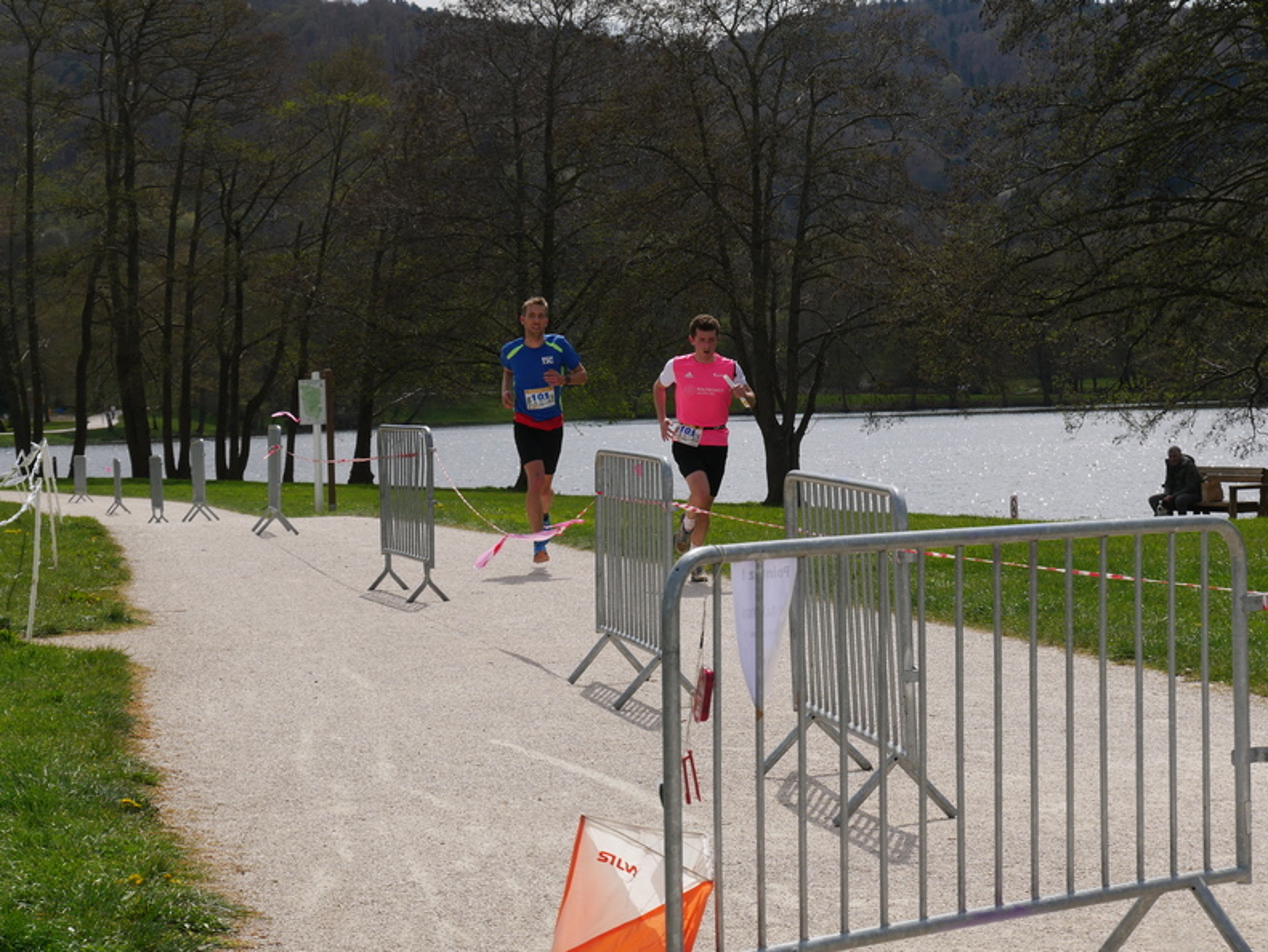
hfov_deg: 21.3
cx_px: 634
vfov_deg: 16.1
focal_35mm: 92
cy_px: 476
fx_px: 3372
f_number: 9
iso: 200
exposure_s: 1/500
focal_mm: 46
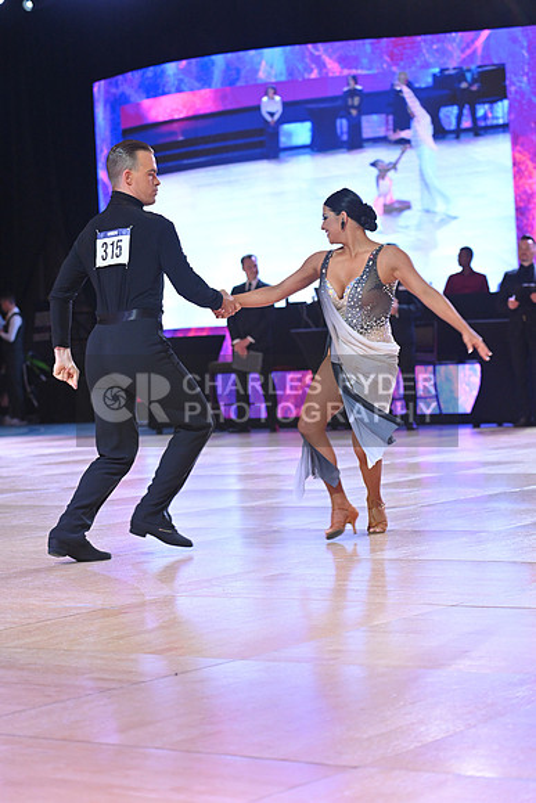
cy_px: 402
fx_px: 2120
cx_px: 268
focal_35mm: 95
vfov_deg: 21.5
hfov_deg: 14.4
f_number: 4
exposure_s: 1/250
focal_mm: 95
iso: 2000
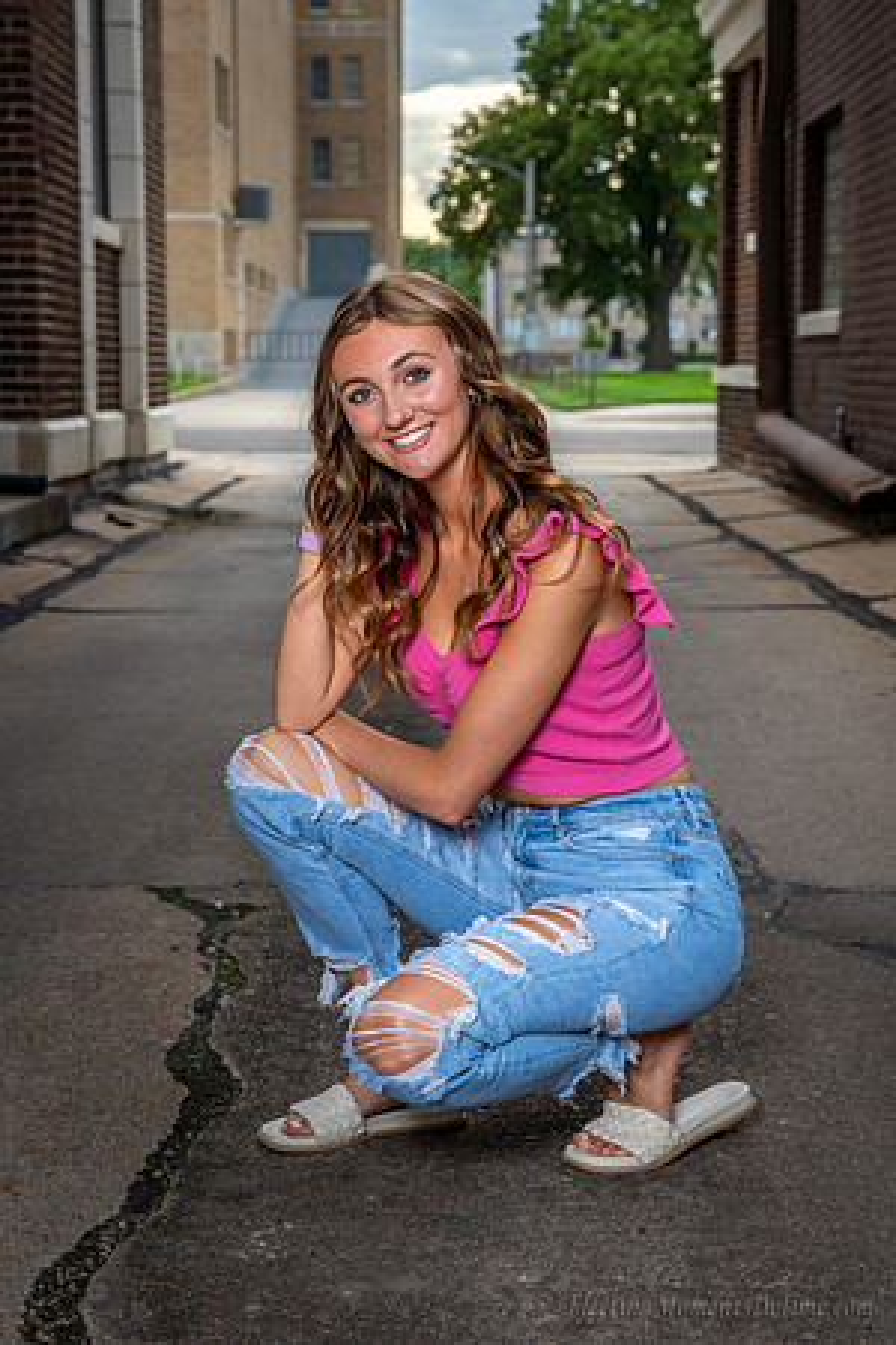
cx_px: 448
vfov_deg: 36.2
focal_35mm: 55
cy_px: 672
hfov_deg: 24.6
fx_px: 2053
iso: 100
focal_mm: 55
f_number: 6.3
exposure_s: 1/160
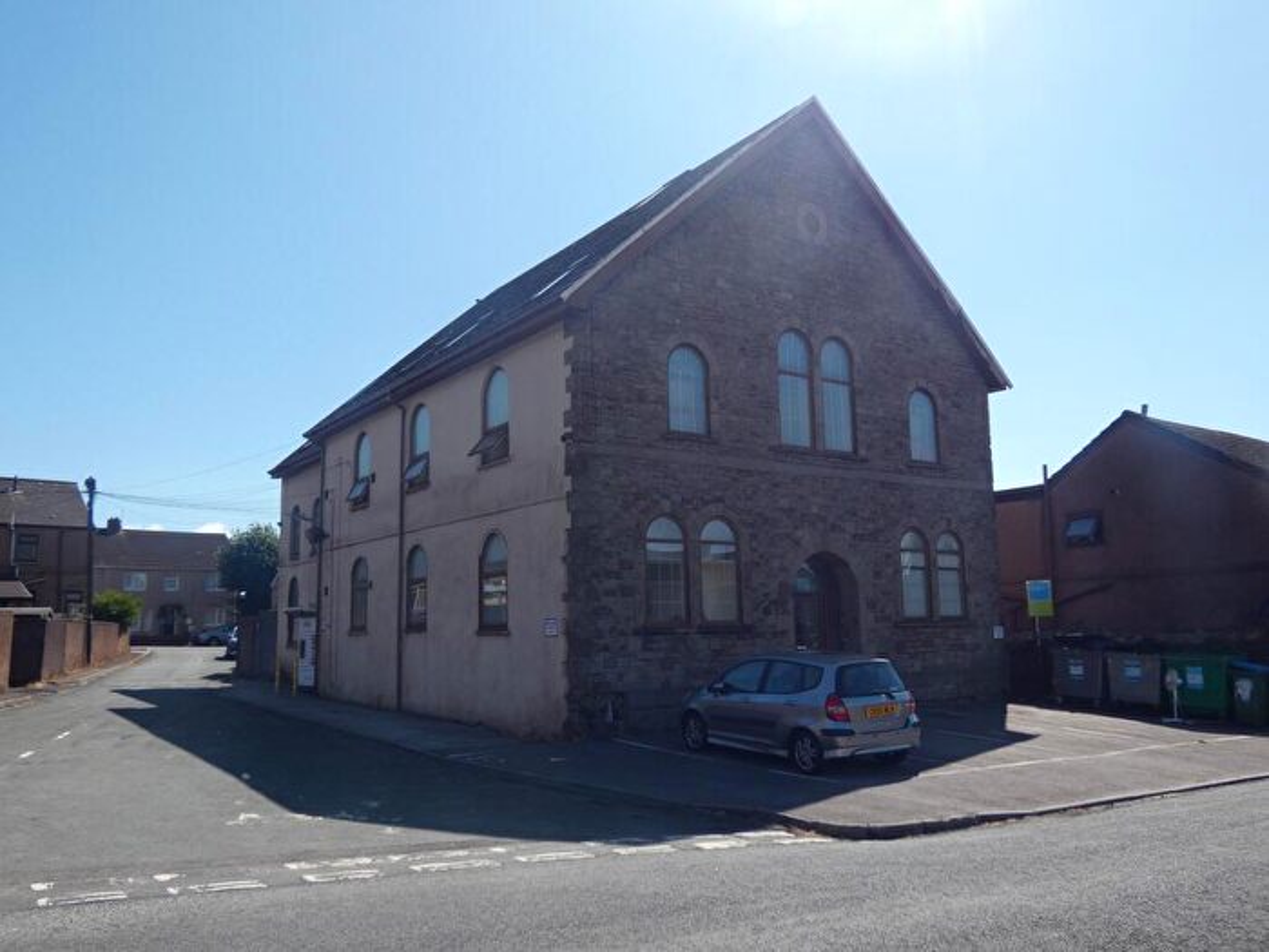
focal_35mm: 27
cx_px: 634
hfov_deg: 65.3
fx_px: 990
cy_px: 476
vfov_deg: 51.4
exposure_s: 1/800
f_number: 3.5
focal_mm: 4.8
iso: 80
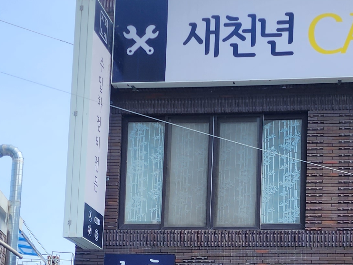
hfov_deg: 23.2
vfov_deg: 17.0
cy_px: 289
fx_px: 857
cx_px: 238
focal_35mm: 84
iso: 12
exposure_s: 1/462
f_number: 1.8
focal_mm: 6.4
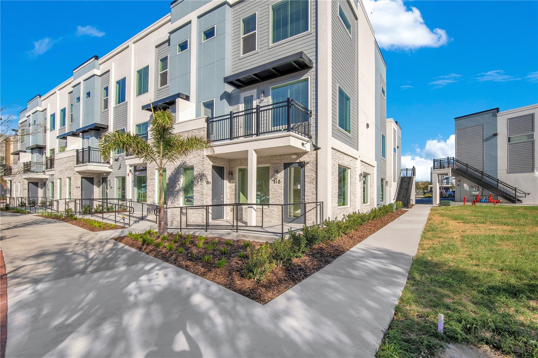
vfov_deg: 73.7
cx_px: 269
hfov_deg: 96.7
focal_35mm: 16
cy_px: 179
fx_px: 239
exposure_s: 1/250
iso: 100
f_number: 10
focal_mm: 16
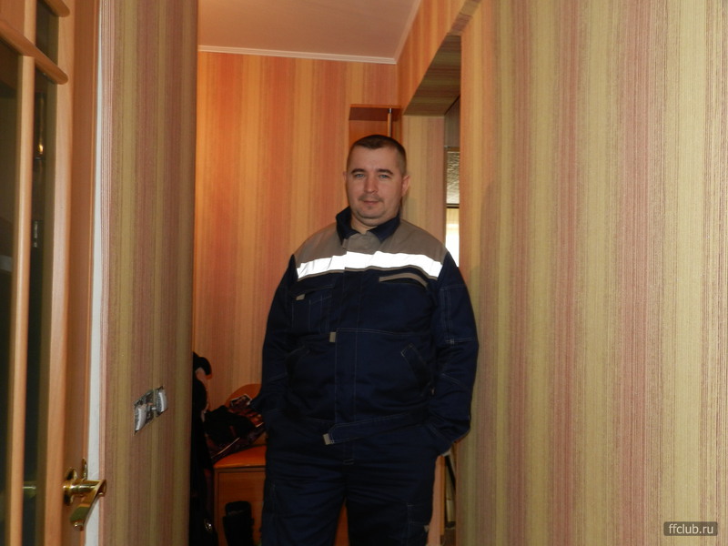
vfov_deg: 49.7
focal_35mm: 28
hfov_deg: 63.4
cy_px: 273
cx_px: 364
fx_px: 589
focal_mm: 5
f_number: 3.6
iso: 200
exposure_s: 1/30
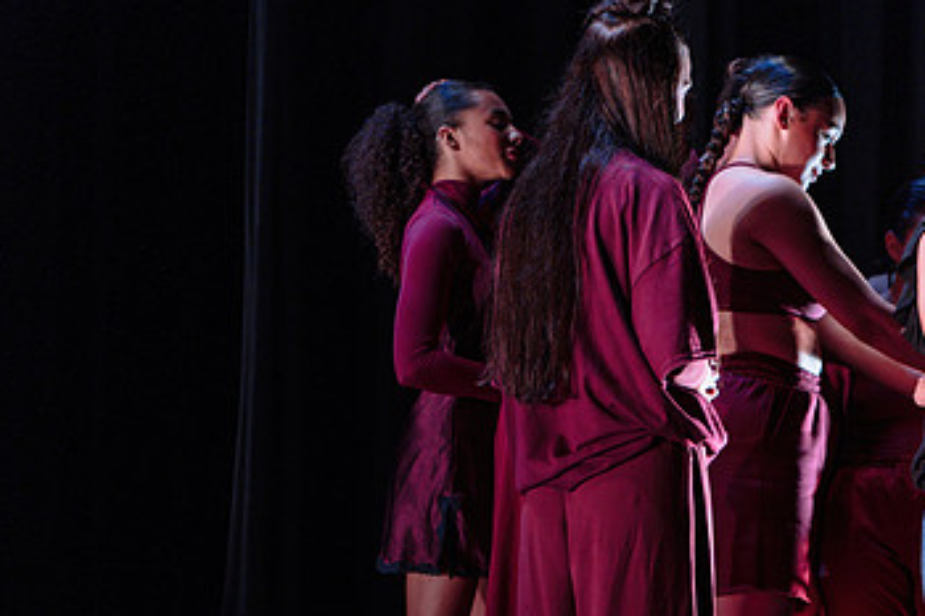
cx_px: 864
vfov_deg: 11.6
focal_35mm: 117
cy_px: 573
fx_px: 3005
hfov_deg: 17.2
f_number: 2.8
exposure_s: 1/60
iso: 2000
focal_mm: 62
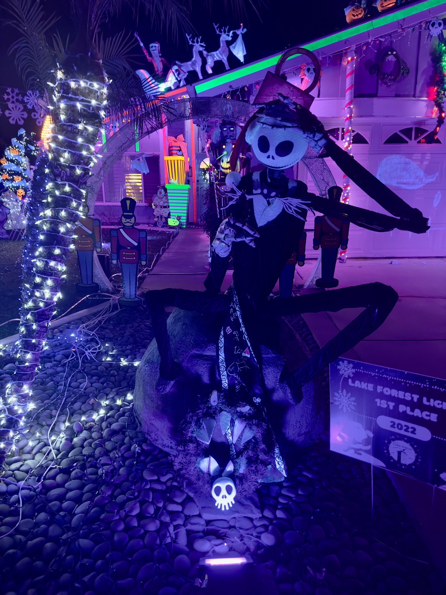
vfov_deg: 71.6
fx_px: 412
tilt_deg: -12.9
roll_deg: +0.4
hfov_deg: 56.8
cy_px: 298
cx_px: 223
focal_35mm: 24
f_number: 1.78
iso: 640
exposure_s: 1/30
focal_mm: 6.86
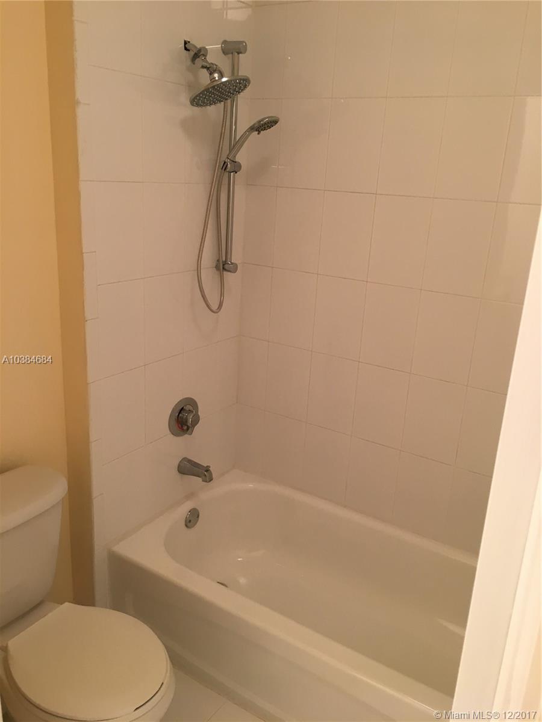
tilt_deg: -17.9
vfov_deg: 61.7
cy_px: 361
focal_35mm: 29
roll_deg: -1.4
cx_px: 271
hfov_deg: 48.2
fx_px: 605
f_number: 2.2
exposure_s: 1/30
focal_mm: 4.15
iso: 50
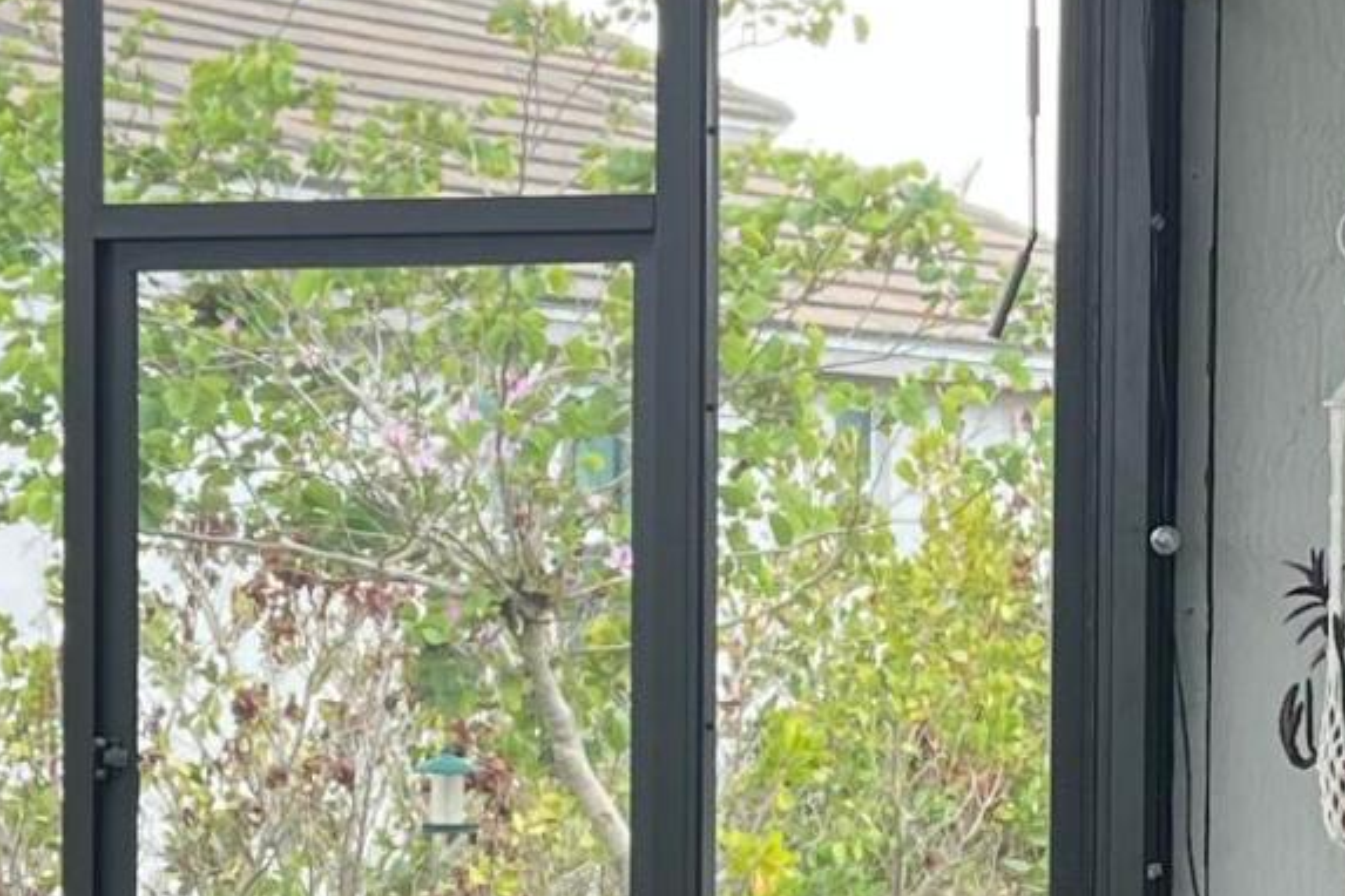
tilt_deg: -1.9
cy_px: 701
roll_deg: -0.3
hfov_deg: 15.1
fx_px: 5081
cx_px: 817
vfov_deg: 10.1
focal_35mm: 136
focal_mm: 5.7
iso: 40
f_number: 1.5
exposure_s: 1/121
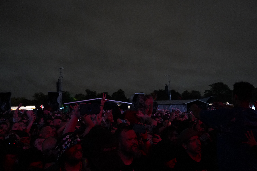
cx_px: 128
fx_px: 257
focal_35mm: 36
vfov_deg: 36.9
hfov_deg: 53.1
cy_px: 86
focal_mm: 36
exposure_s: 1/40
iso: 6400
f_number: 4
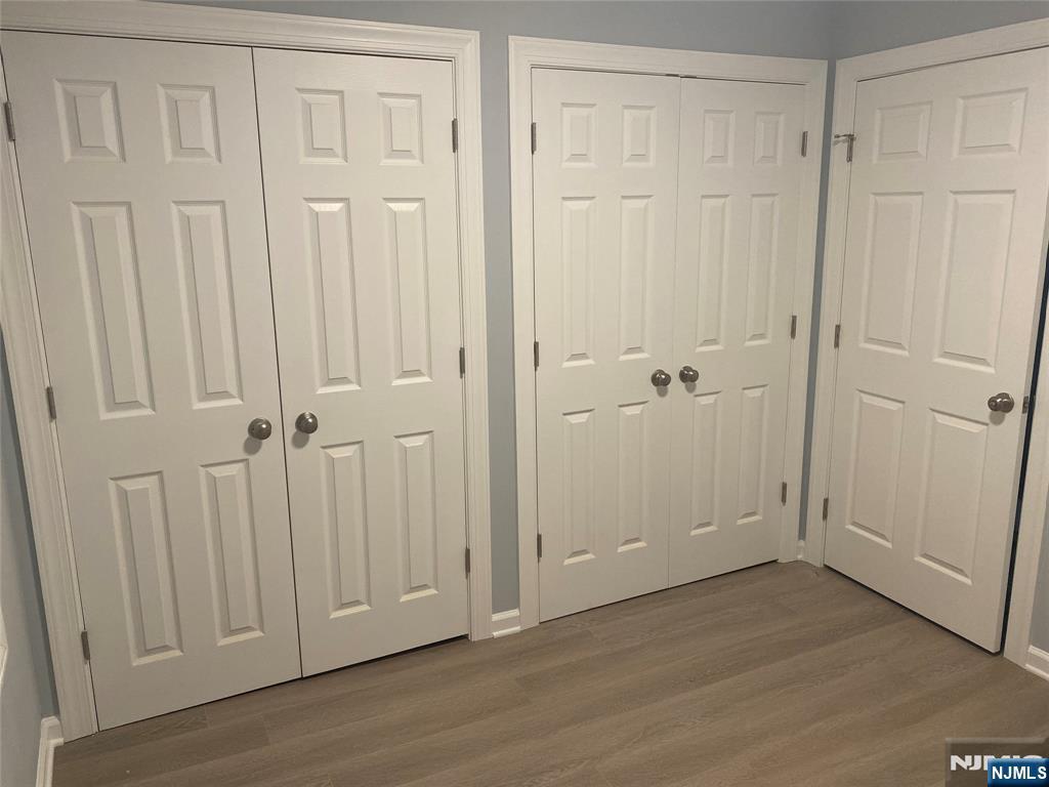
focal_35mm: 26
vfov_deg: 53.1
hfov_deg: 67.3
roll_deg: +0.9
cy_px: 394
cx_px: 524
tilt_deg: -12.8
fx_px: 788
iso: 200
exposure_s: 1/60
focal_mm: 4.25
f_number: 1.8
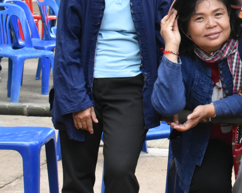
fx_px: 888
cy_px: -6
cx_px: 301
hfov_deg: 14.9
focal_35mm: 124
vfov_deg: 12.3
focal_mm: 30
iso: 2500
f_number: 10
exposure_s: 1/400
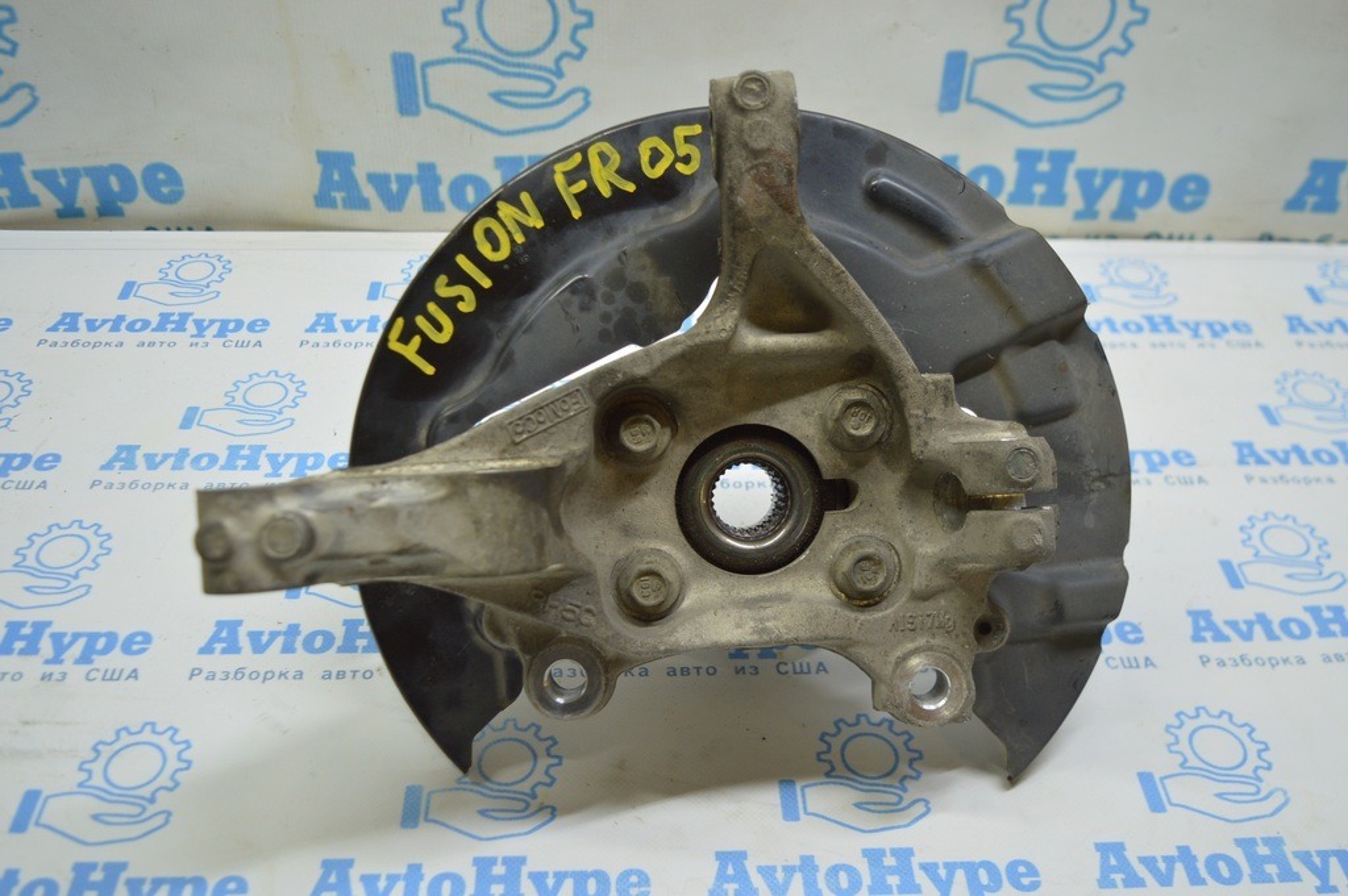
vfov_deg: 38.3
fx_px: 1291
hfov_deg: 55.1
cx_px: 674
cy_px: 448
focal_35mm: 34
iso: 400
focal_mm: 23
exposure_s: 1/60
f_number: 3.8
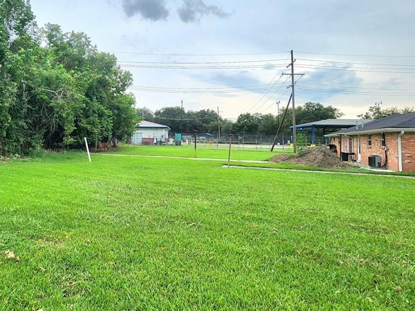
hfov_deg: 74.6
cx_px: 147
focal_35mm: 22
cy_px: 115
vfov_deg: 60.2
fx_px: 264
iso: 50
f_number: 2.2
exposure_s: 1/909
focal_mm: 2.2
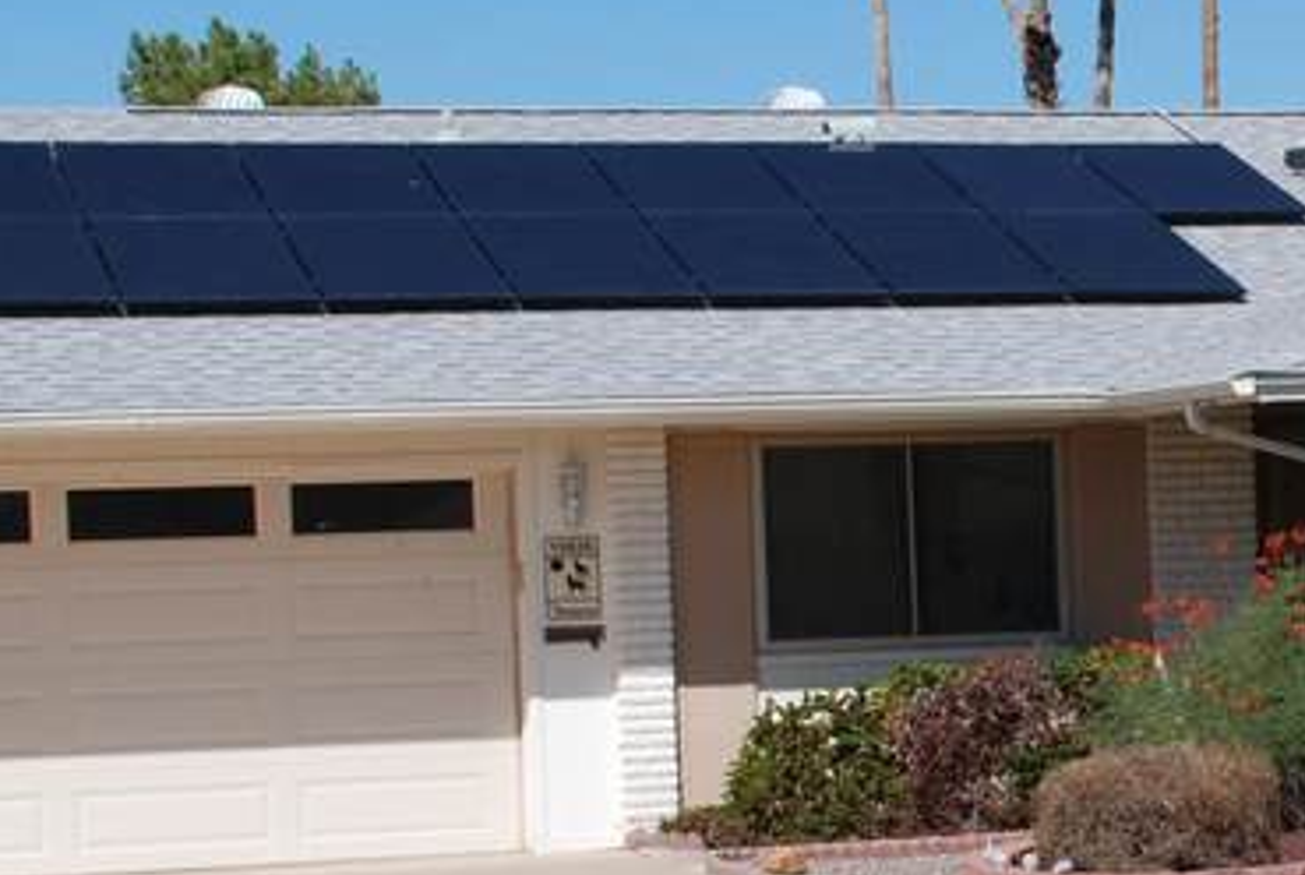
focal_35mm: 135
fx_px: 4902
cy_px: 619
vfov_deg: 10.2
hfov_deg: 14.9
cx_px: 1340
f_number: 8
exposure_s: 1/250
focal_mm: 26
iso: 100
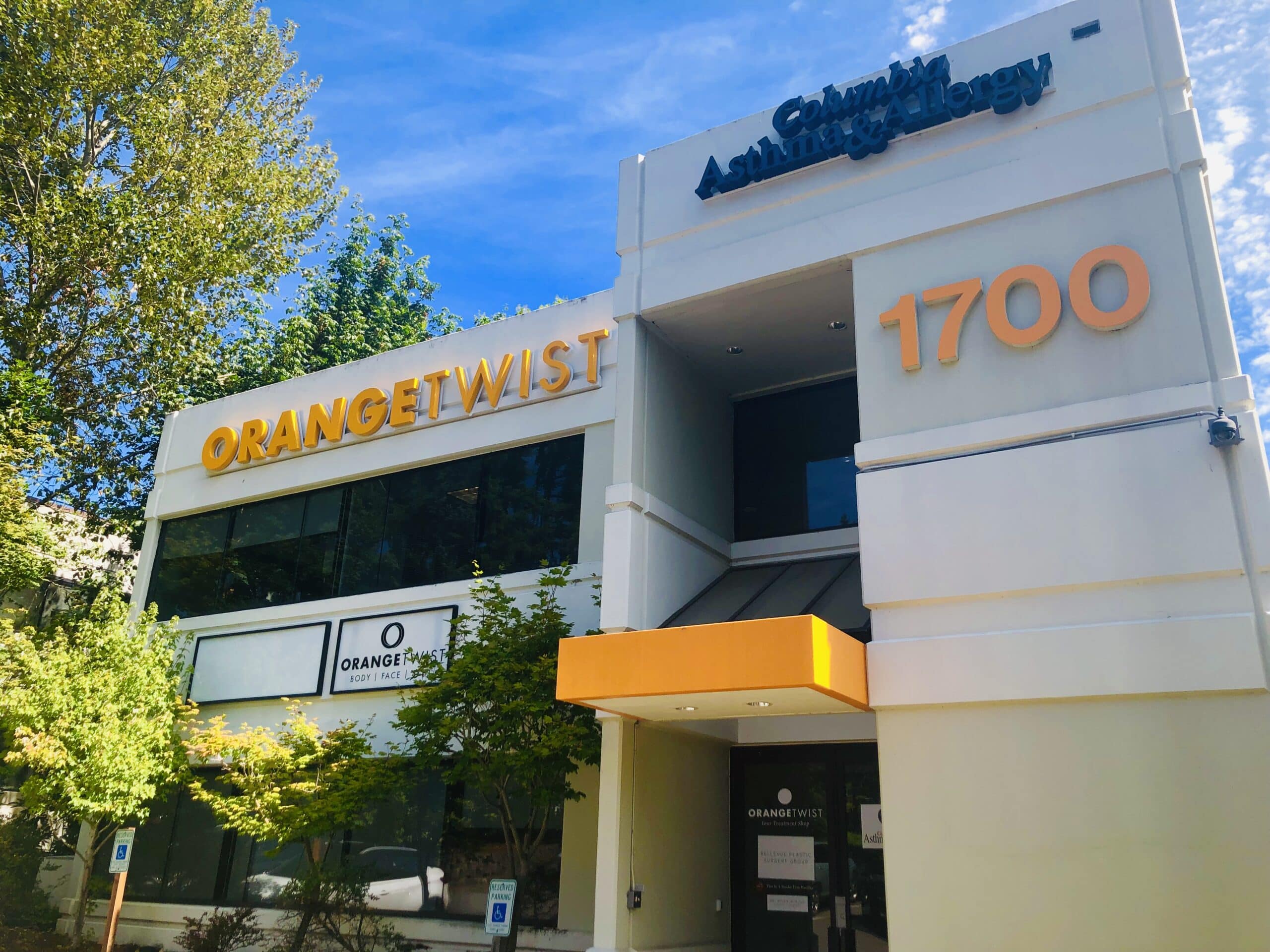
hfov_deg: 63.4
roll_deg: -3.3
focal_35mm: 28
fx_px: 1027
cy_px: 476
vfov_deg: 49.7
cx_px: 635
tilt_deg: +20.2
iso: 20
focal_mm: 3.99
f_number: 1.8
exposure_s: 1/738
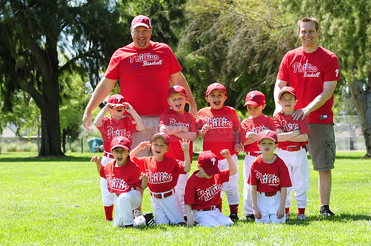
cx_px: 186
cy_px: 123
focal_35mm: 105
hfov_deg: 19.5
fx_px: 1081
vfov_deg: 13.0
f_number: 4.5
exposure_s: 1/500
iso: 200
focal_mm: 70
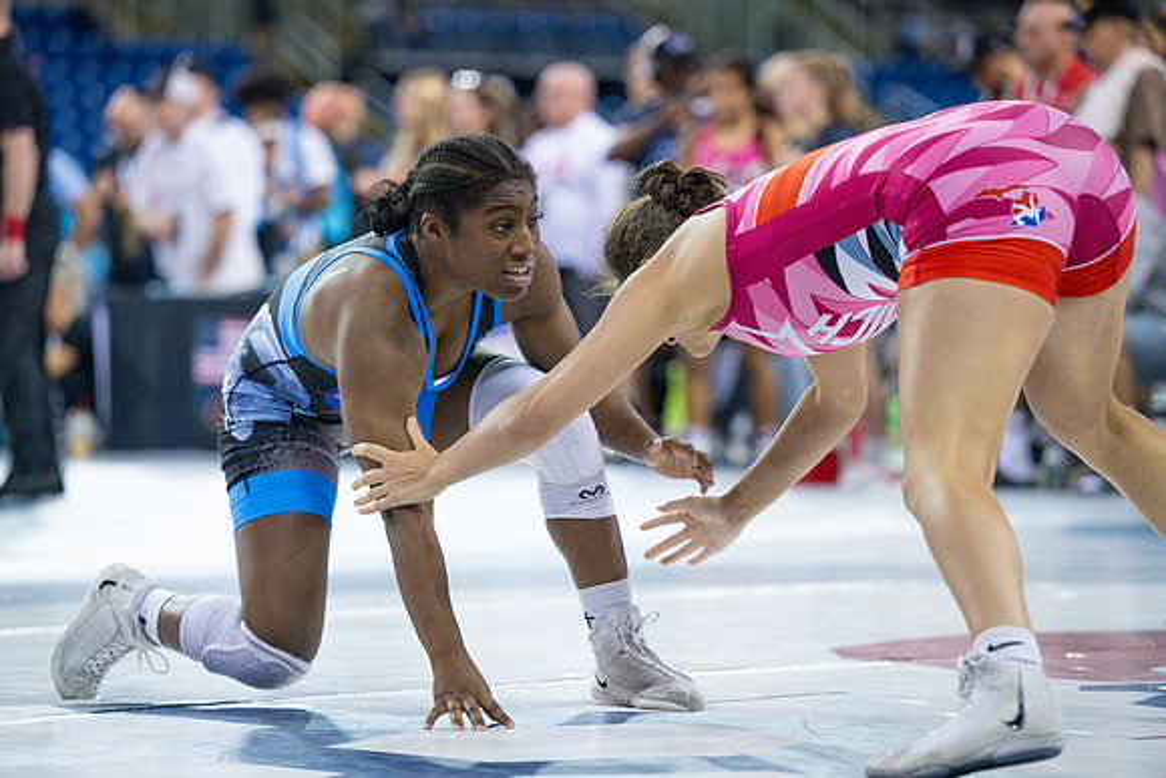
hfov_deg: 12.8
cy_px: 366
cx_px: 502
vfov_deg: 8.6
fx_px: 5201
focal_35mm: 161
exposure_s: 1/800
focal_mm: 135
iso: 2500
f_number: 2.8
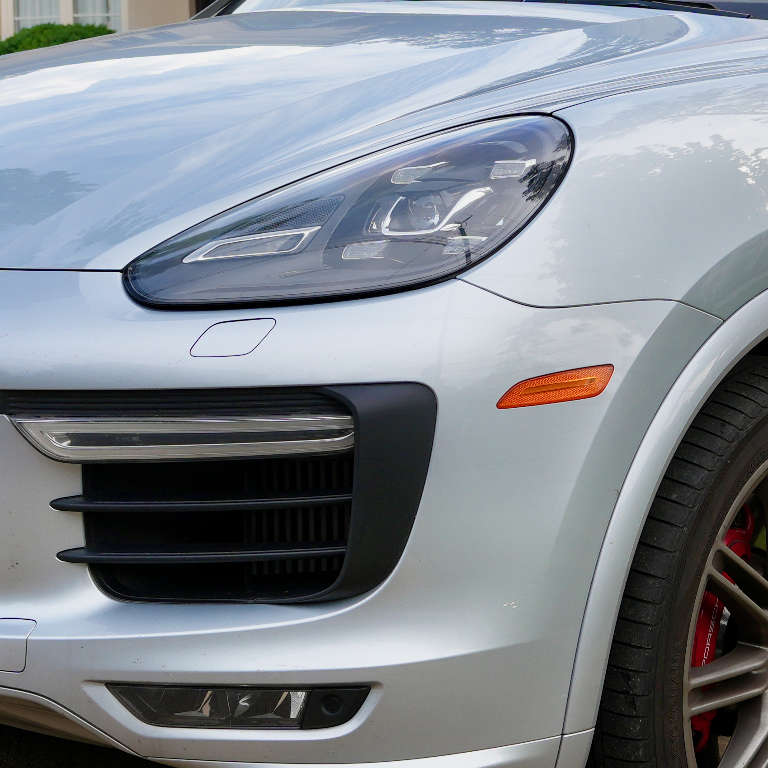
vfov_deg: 17.7
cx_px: 536
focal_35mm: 98
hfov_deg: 17.7
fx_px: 2460
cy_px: 298
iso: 100
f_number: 5
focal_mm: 21.1
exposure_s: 1/250
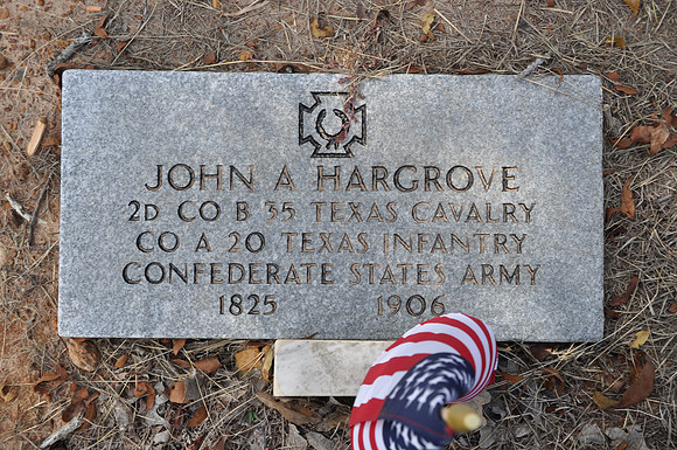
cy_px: 225
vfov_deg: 28.0
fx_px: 901
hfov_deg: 41.2
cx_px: 338
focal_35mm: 48
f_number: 8
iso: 200
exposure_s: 1/60
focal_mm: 32
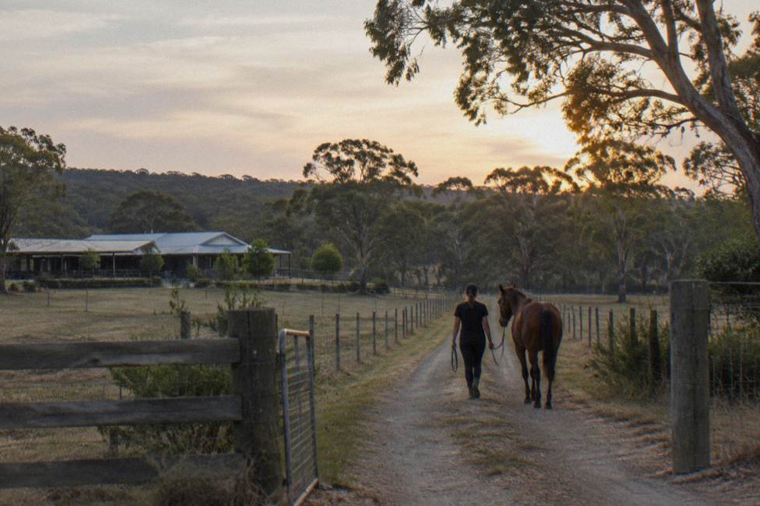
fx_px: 760
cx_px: 371
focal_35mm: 36
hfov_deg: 53.1
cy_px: 248
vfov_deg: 36.9
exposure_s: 1/25
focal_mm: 35
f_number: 8
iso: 4000
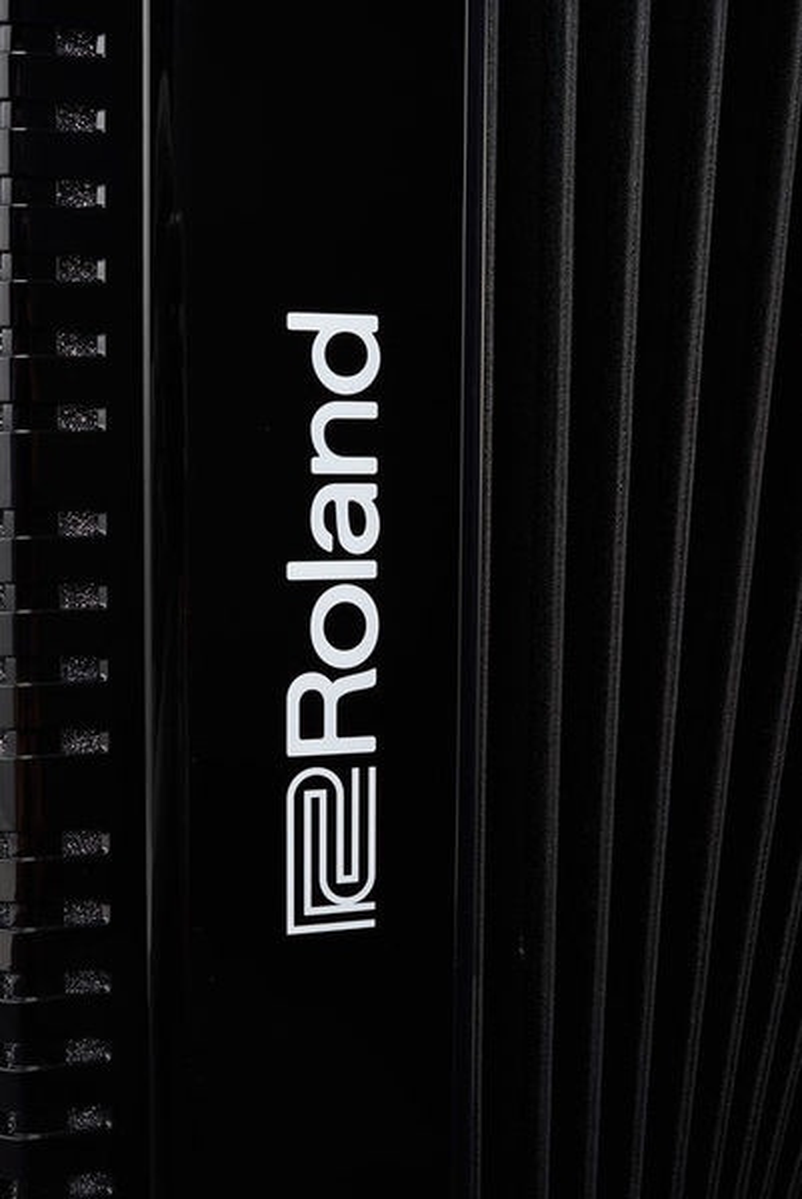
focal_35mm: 45
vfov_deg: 43.6
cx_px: 401
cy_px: 600
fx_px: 1501
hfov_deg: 29.9
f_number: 16
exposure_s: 1/200
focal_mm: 45
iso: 64
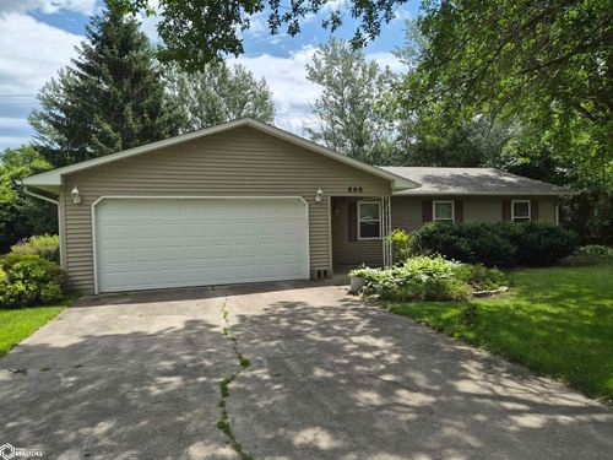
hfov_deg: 73.9
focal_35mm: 23
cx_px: 306
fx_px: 407
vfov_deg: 58.9
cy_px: 230
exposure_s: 1/6656
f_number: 1.8
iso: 80
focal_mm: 5.4
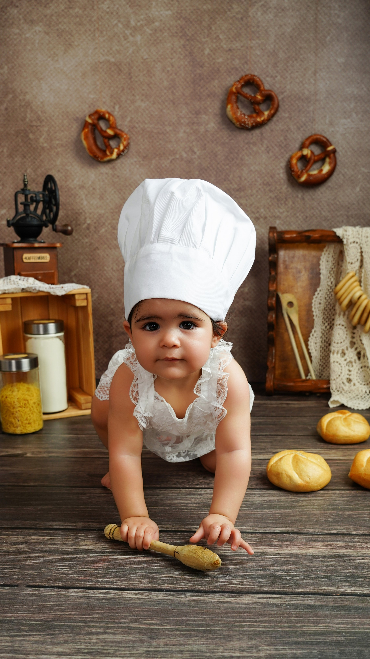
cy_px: 334
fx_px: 575
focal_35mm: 33
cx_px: 177
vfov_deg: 59.5
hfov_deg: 35.6
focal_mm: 31
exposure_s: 1/160
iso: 320
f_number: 5.6
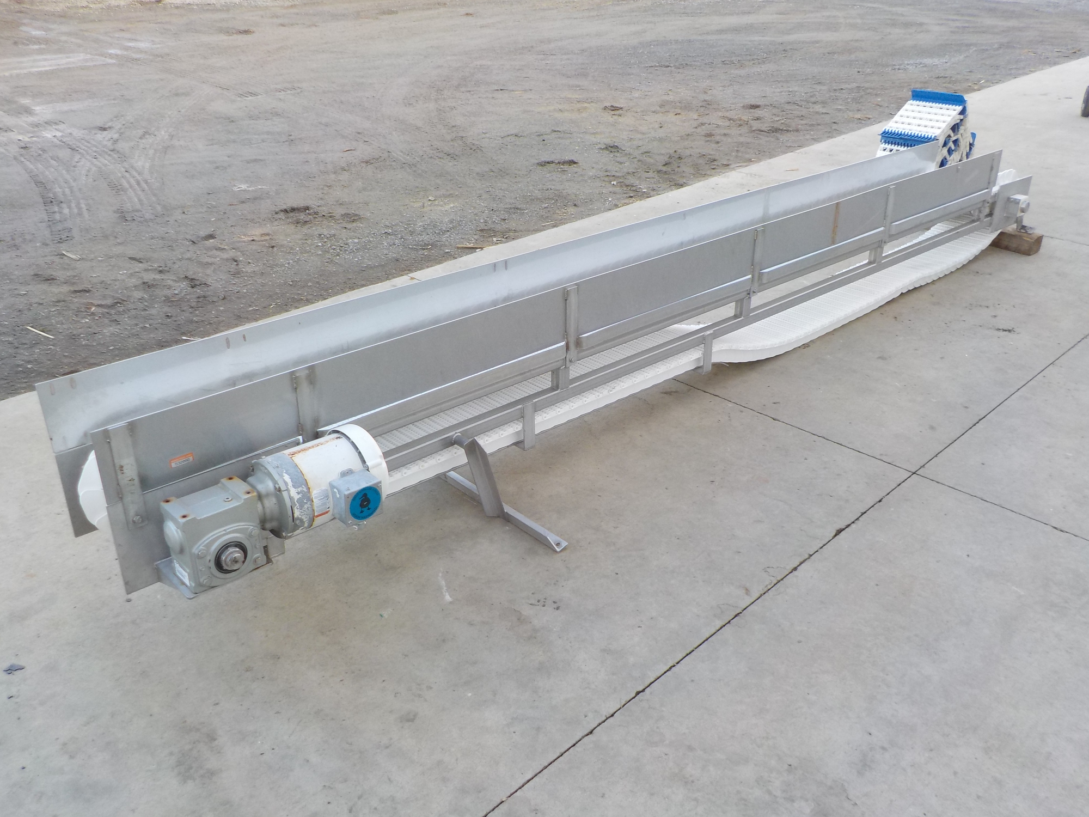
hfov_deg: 60.0
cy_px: 408
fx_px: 944
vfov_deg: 46.8
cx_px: 544
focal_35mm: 30
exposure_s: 1/50
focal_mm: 4.1
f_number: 3.3
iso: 125
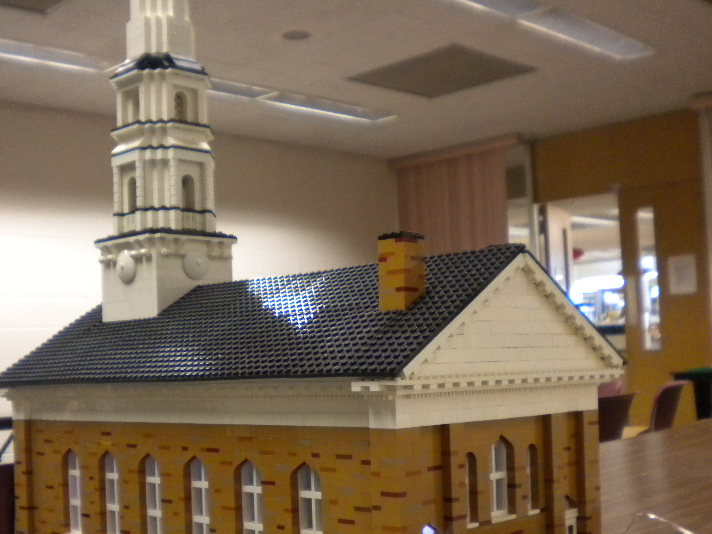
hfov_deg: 39.6
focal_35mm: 48
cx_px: 309
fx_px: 987
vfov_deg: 30.1
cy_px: 343
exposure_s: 1/34.7
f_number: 3.1
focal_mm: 6.3
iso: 400
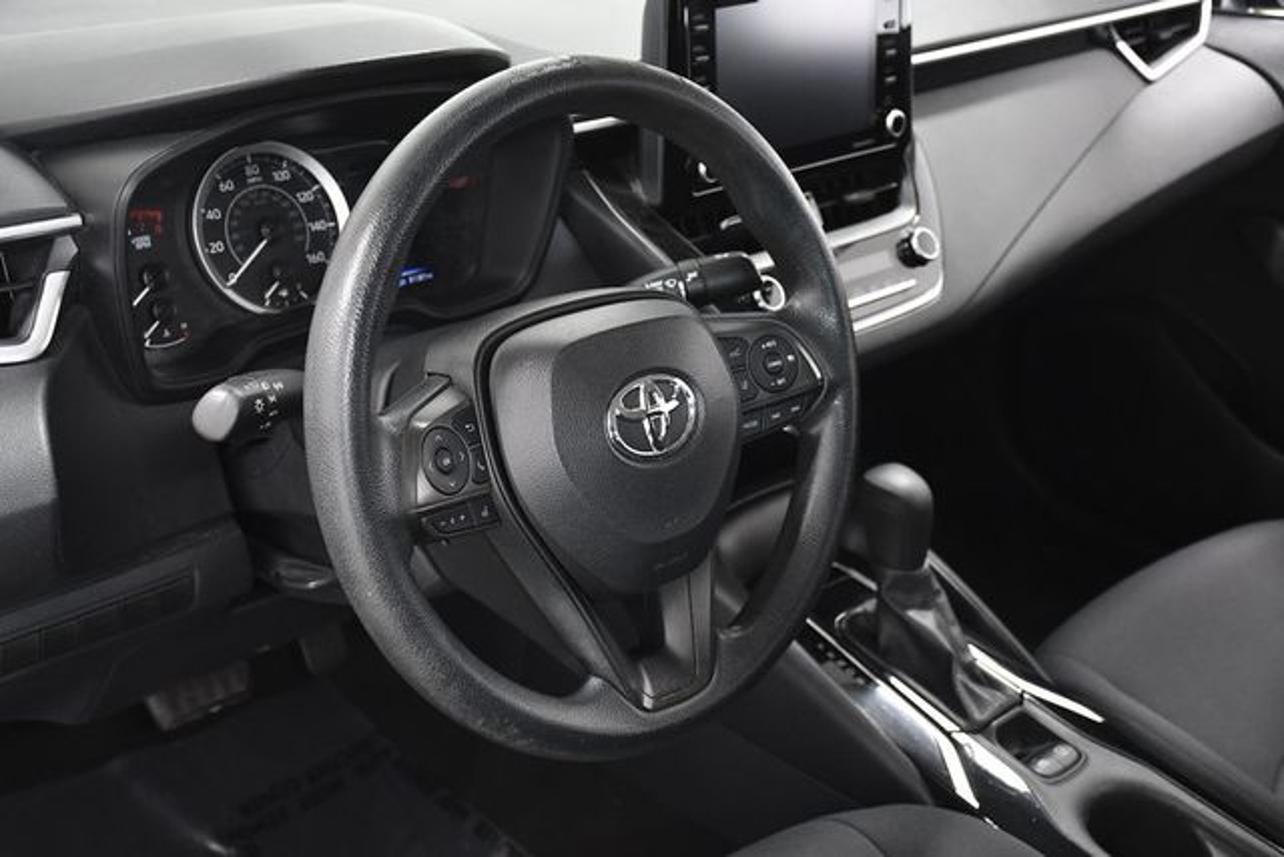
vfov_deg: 28.1
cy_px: 428
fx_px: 1712
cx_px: 642
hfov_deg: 41.1
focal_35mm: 48
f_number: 4
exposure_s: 1/160
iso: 2500
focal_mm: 32
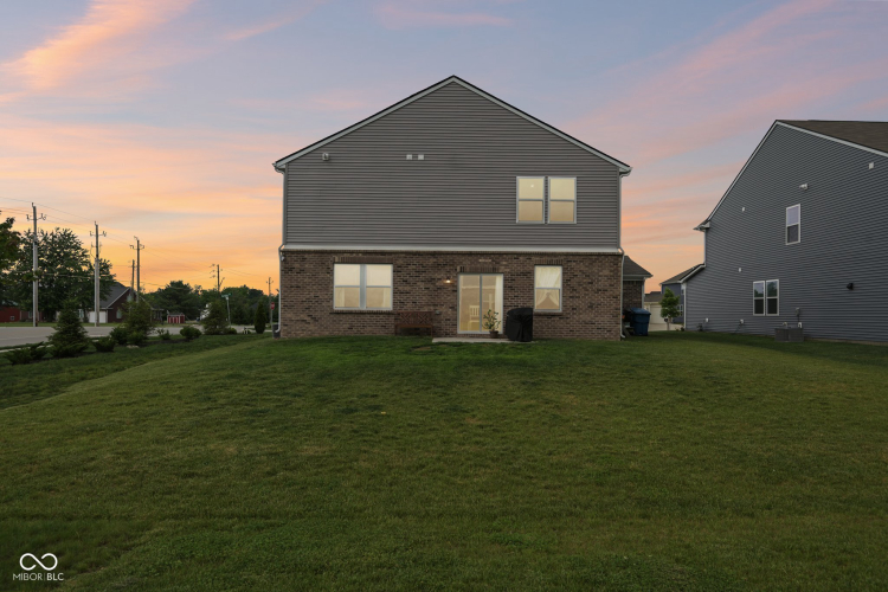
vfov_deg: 55.1
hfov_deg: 76.1
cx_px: 444
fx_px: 567
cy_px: 296
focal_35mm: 23
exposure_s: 1/200
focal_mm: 23
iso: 100
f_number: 8
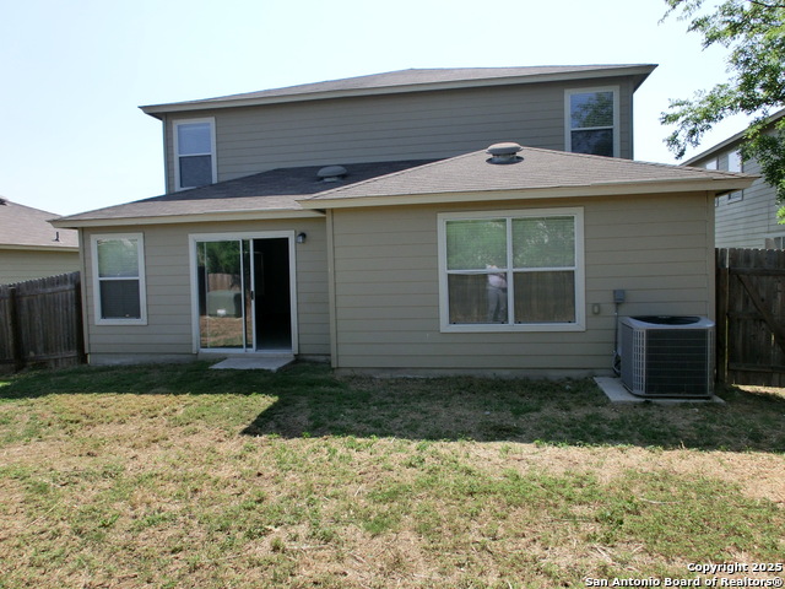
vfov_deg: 56.8
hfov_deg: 71.6
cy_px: 294
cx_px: 392
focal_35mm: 24
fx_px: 544
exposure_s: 1/200
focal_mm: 4.24
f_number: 7.9
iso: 100
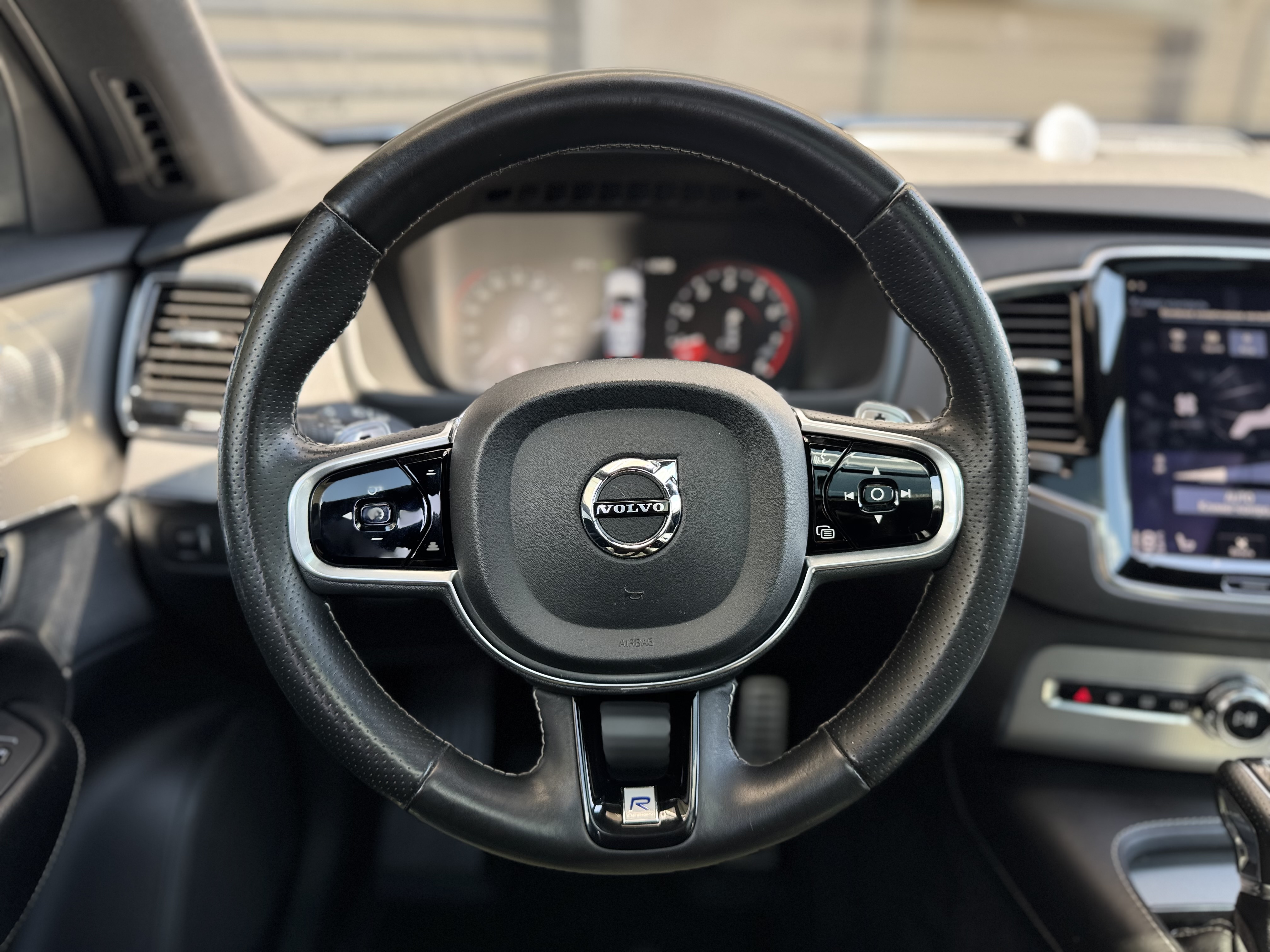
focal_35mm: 24
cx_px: 635
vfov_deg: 56.8
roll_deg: -0.3
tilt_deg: -22.2
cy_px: 476
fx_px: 881
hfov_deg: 71.6
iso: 80
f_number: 1.78
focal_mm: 6.76
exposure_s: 1/121
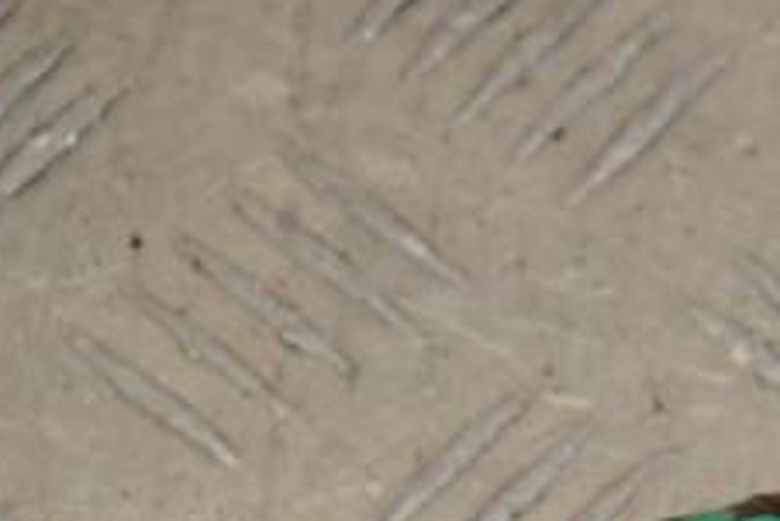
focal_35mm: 298
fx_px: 6468
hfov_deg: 6.9
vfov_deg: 4.6
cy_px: 652
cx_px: 877
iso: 800
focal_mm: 75
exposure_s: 1/200
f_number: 7.1
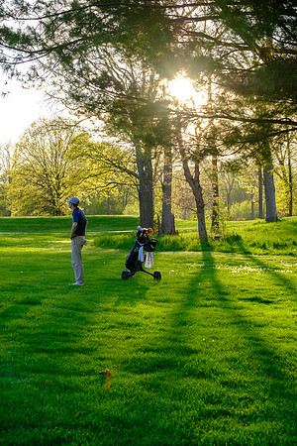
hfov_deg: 18.2
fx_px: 928
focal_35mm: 75
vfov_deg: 27.0
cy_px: 223
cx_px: 148
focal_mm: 50
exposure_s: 1/200
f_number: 5
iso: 250
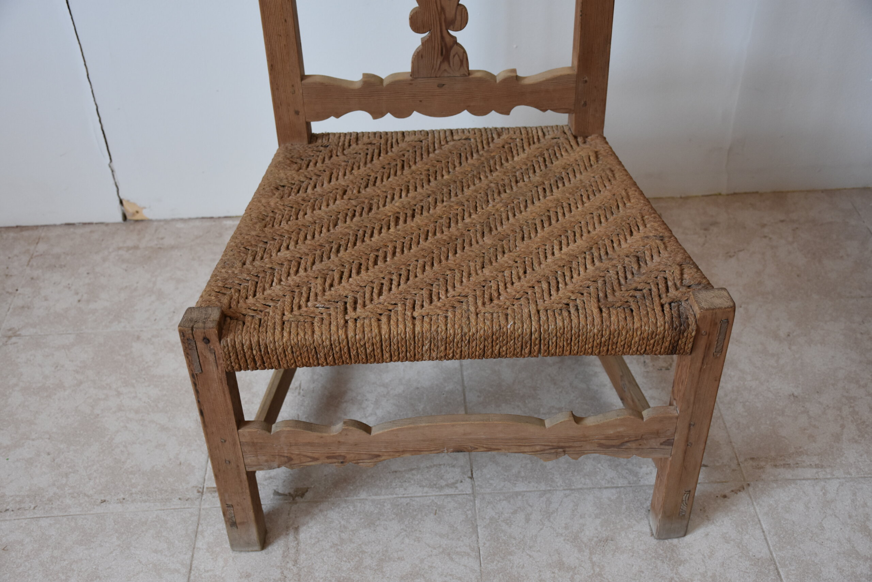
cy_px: 291
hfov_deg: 47.9
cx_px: 436
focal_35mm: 40
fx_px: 981
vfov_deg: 33.0
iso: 800
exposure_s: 1/80
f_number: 4.5
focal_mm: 27
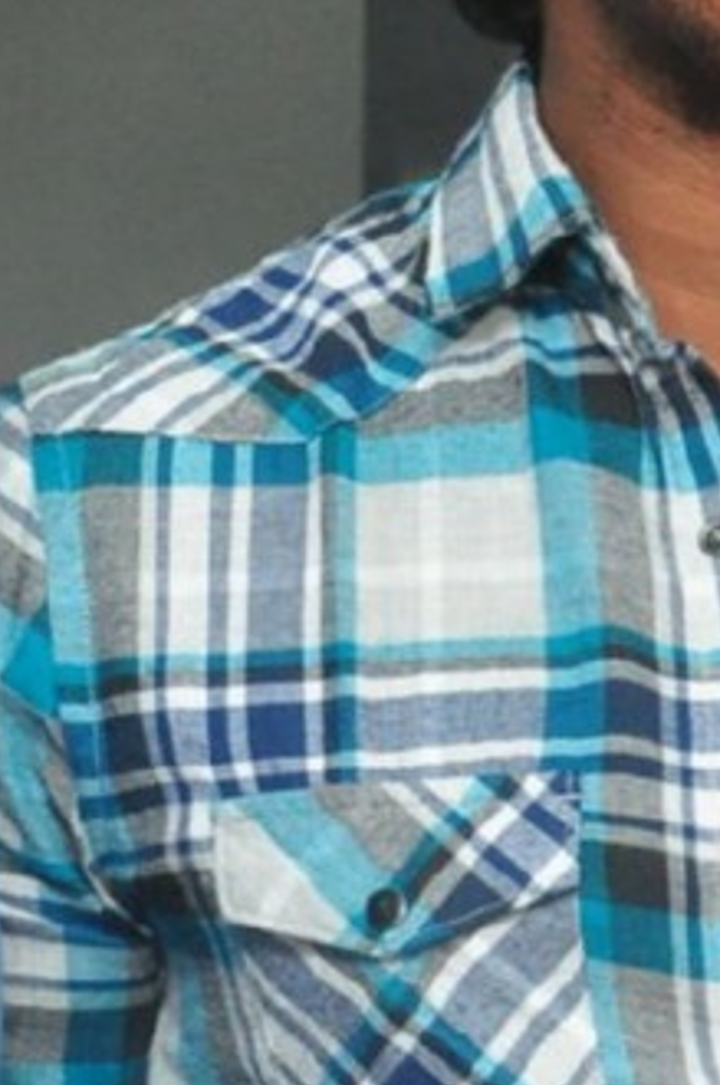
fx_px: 11947
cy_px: 1060
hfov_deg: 3.5
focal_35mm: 397
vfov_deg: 5.2
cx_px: 102
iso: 1600
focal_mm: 58
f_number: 6.3
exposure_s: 1/125
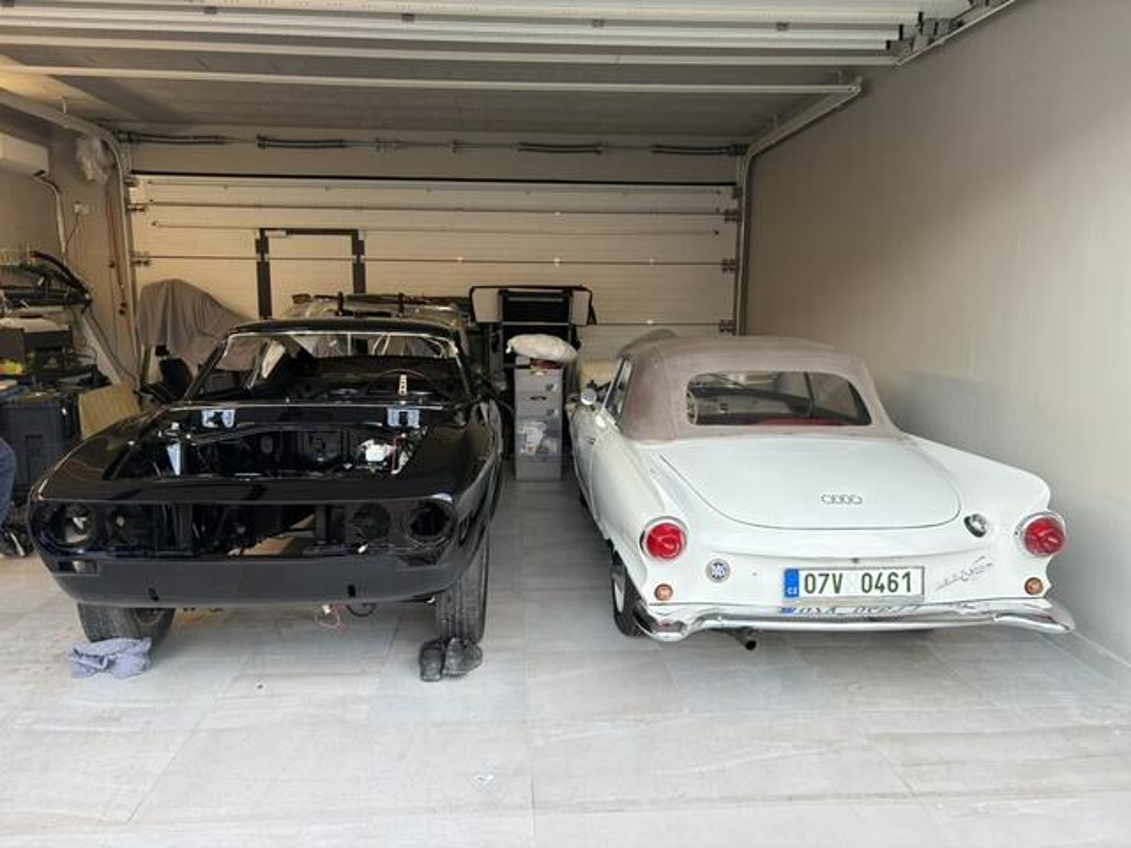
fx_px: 849
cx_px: 566
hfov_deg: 67.3
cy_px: 424
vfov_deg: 53.1
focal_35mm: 26
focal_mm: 5.96
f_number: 1.6
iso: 50
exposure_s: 1/206
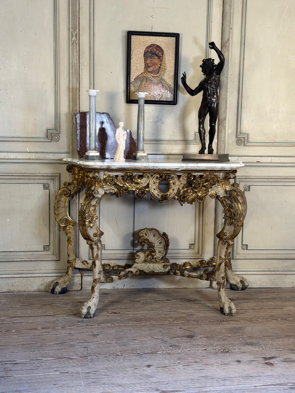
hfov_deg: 30.3
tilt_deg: -6.3
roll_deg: -1.2
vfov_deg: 39.7
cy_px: 196
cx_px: 148
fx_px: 545
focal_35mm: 48
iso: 125
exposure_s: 1/50
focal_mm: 6.76
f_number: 1.78
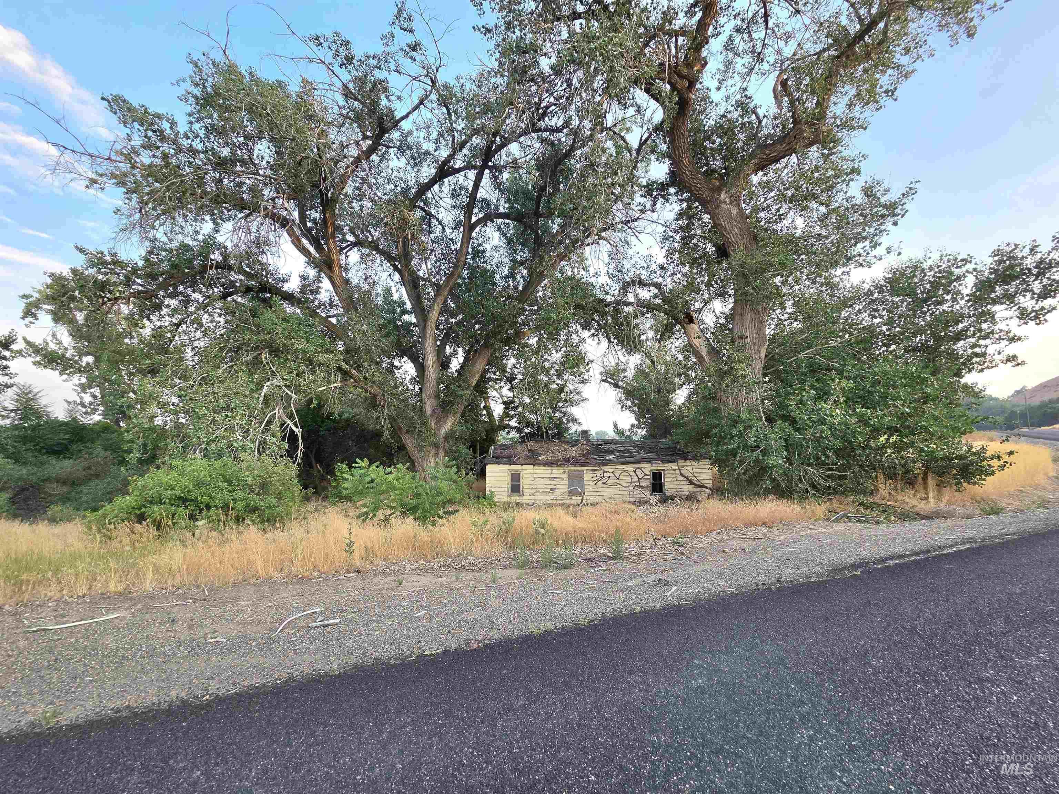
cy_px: 397
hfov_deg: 106.2
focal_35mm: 13
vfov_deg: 89.9
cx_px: 530
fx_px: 398
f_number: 2.2
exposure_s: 1/667
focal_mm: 2.2
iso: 100
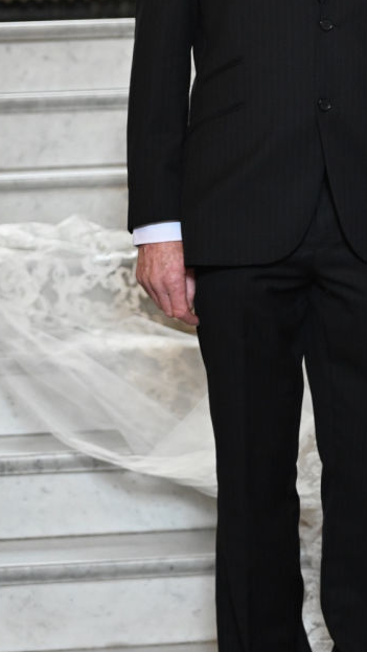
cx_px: 460
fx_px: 3525
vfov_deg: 10.5
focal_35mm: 204
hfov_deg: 5.9
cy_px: 134
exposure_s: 1/250
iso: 2800
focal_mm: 78
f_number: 2.8
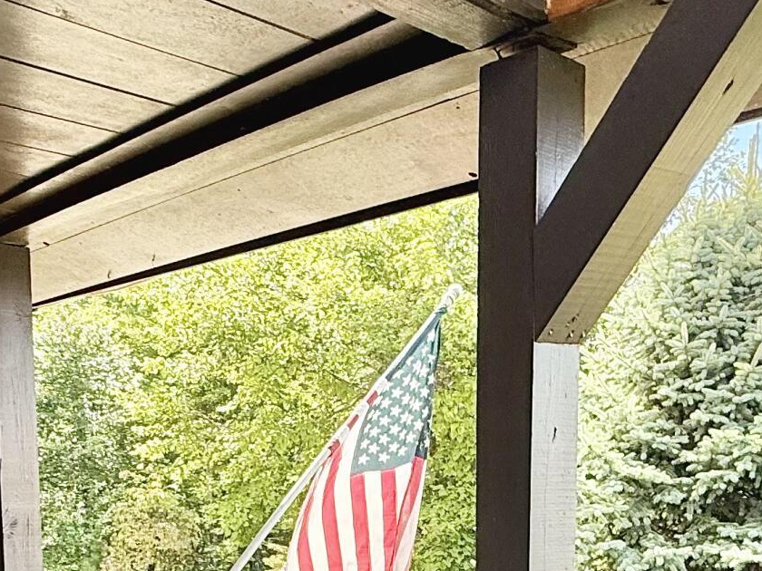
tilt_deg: -6.7
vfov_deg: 26.7
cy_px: 631
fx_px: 1101
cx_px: 393
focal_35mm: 50
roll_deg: -0.3
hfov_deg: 38.2
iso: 50
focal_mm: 2.22
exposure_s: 1/353
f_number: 2.2
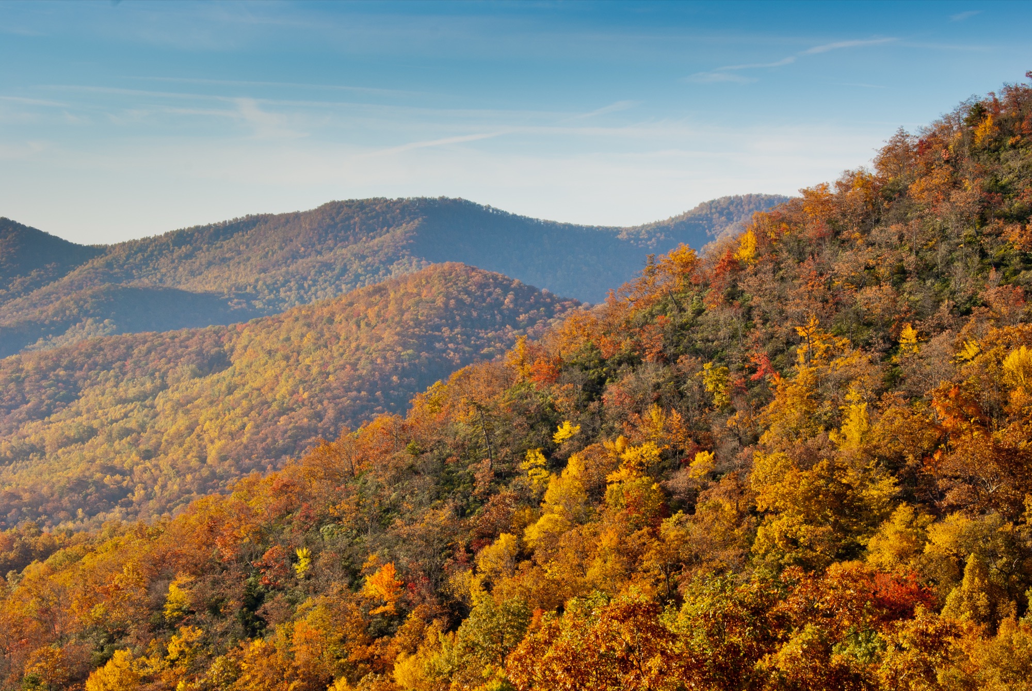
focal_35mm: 75
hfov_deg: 27.0
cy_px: 346
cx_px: 516
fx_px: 2153
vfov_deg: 18.2
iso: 100
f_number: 16
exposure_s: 1/30
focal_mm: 50
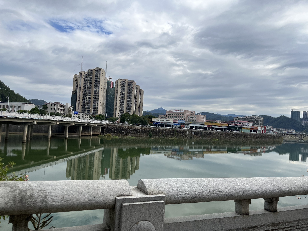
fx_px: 231
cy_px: 116
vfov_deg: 53.1
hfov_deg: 67.3
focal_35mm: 26
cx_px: 154
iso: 50
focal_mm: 5.1
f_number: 1.6
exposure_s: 1/5848
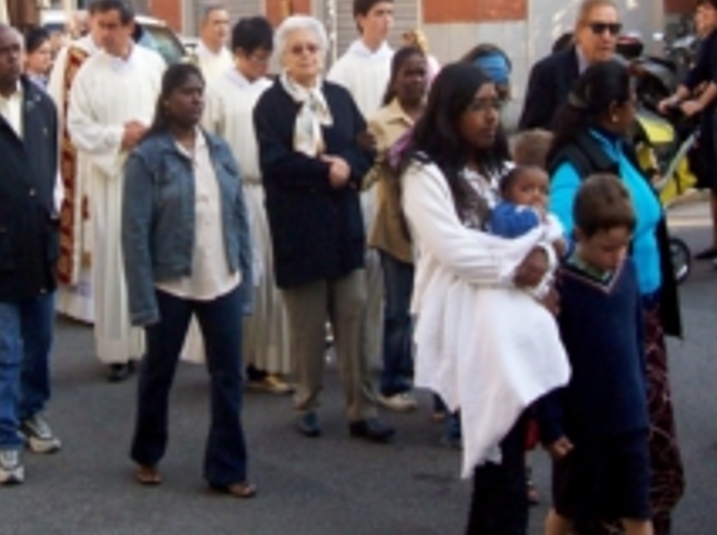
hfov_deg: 30.2
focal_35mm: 64
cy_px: 98
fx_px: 1323
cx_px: 424
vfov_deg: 22.5
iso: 80
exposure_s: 1/494
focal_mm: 5.6
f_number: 2.7
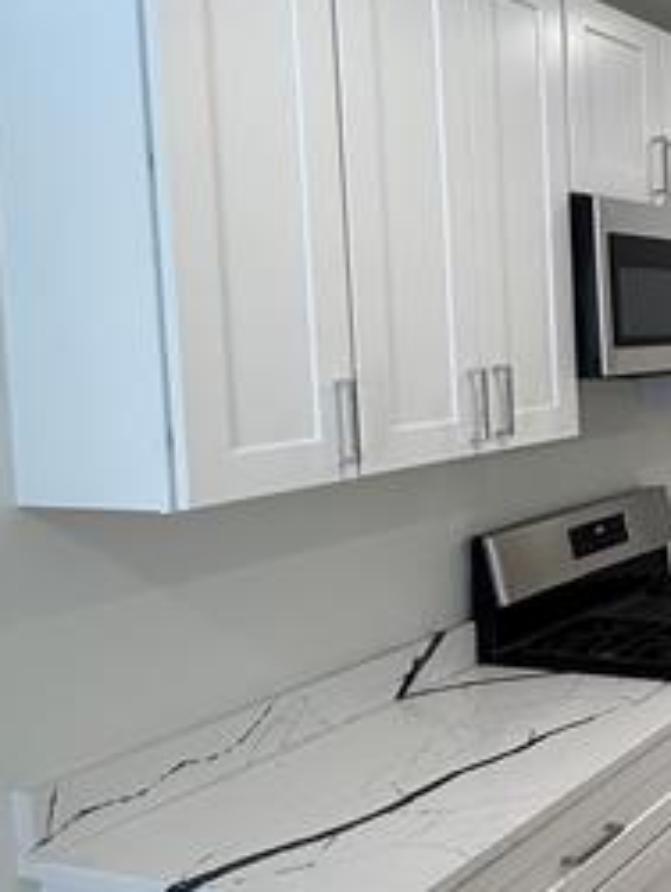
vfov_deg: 43.7
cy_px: 382
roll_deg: +3.3
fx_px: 1109
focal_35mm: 43
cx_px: 960
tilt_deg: -3.8
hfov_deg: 26.3
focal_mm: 2.22
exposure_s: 1/120
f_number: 2.2
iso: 100
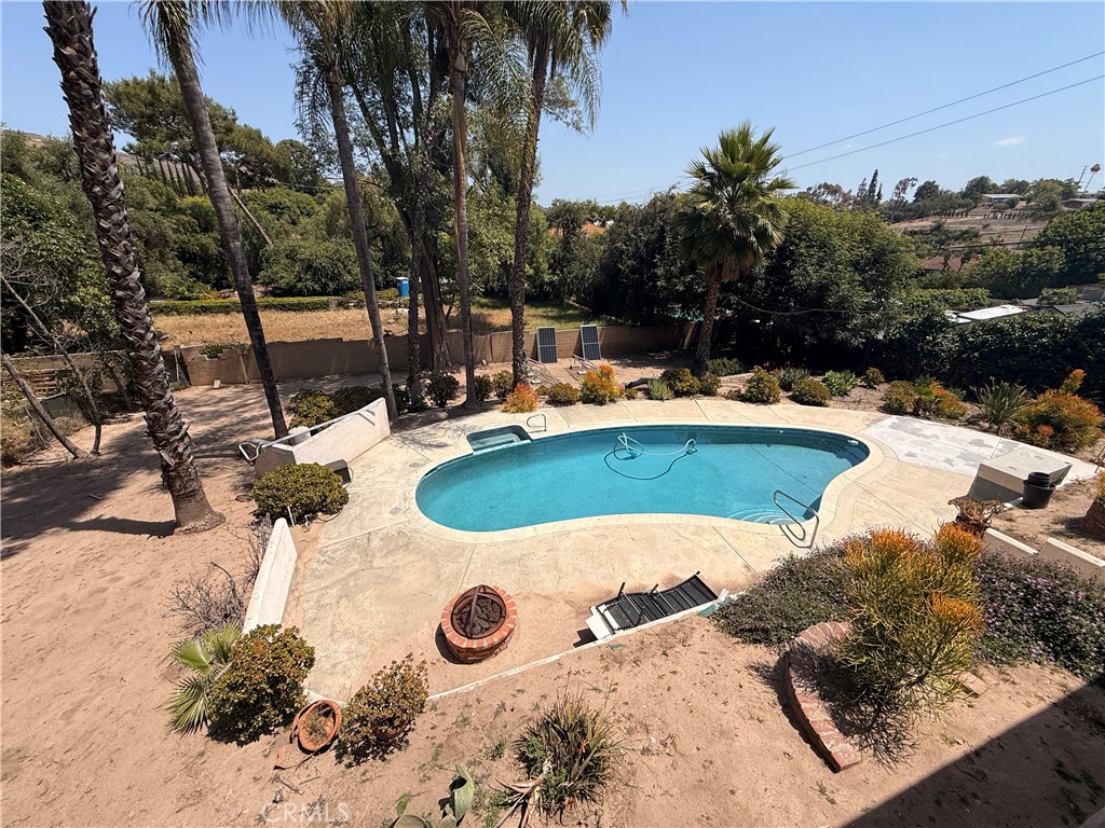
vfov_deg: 85.7
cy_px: 414
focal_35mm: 14
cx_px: 552
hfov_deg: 102.1
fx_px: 447
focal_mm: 2.22
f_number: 2.2
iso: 50
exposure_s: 1/2506
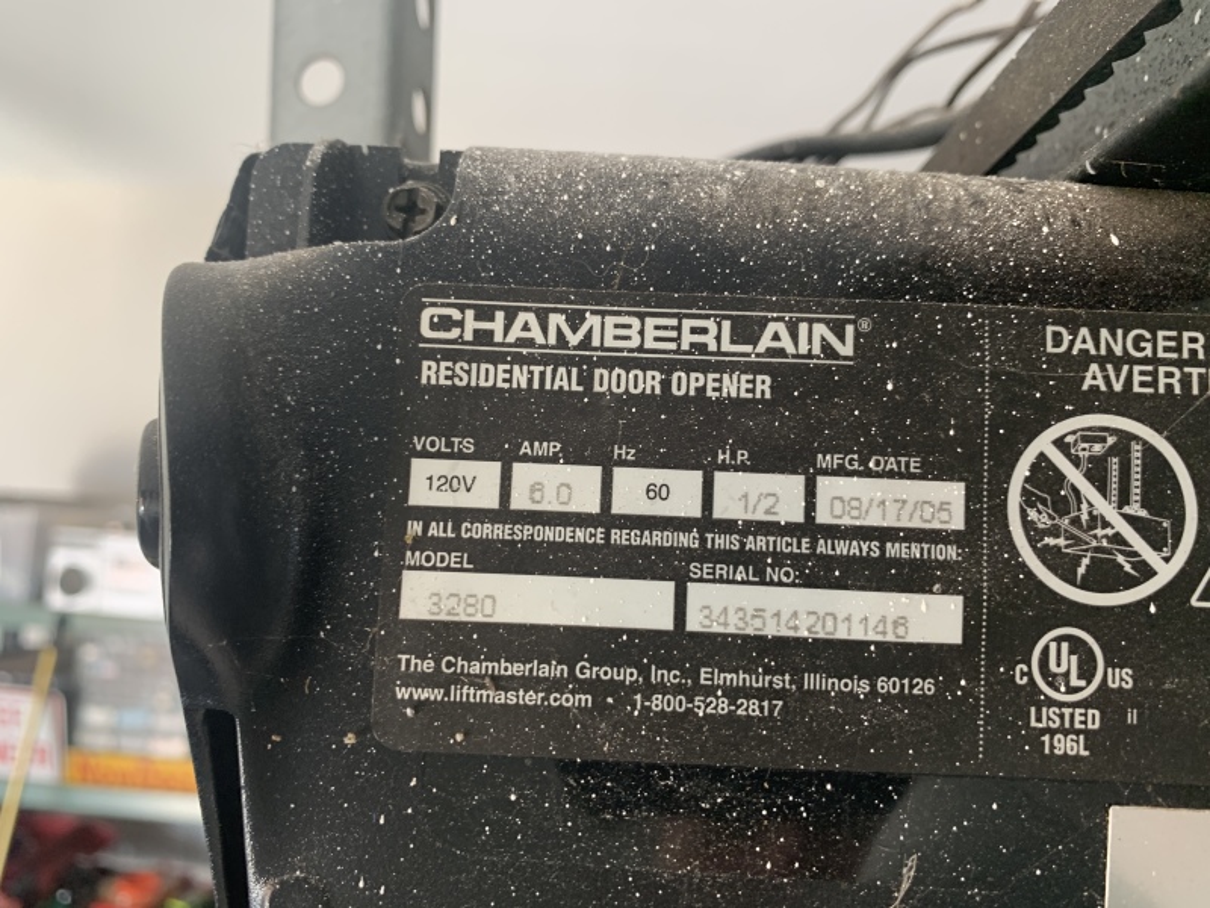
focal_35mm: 26
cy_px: 454
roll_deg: -2.8
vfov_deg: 53.1
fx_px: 909
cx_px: 605
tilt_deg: +3.1
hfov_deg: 67.3
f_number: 1.8
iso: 125
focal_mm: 4.25
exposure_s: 1/60
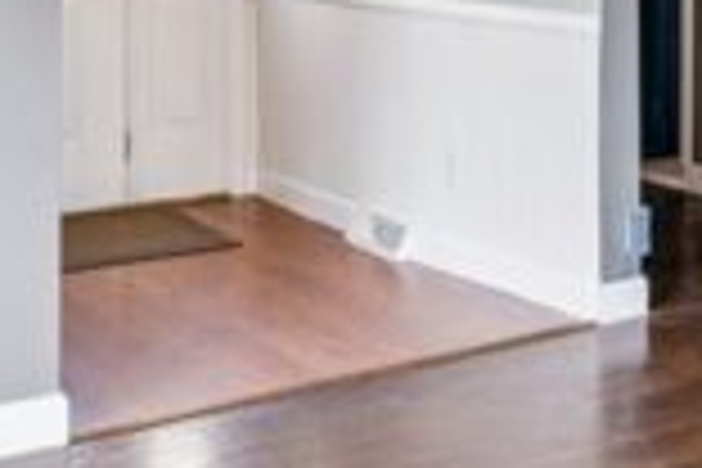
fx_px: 1581
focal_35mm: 81
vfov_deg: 16.2
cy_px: -88
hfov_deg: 23.4
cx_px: 783
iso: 400
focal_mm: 15.8
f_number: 13
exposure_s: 1/2.5
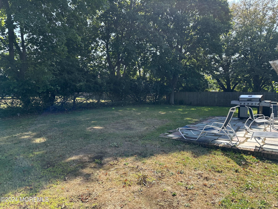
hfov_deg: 71.6
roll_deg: +0.0
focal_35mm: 24
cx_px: 139
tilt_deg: -3.3
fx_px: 193
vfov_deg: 56.8
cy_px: 104
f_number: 1.78
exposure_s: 1/1050
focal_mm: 6.86
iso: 80
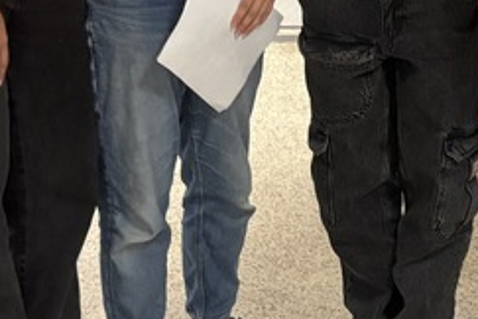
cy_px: -112
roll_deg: +2.1
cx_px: 484
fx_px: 1514
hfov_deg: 17.5
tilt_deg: -7.4
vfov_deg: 11.7
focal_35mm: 114
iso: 320
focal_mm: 5.96
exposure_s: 1/60
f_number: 1.6
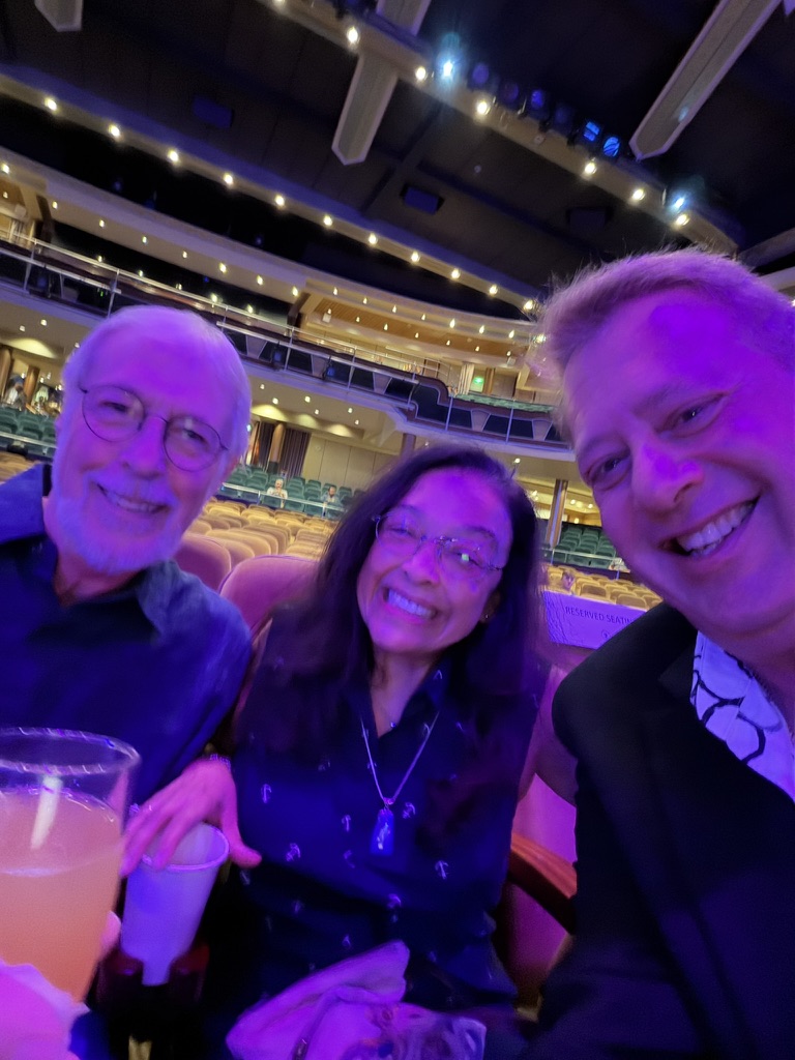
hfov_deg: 68.7
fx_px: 582
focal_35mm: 19
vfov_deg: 84.7
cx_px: 398
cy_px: 530
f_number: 1.9
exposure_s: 1/15
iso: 1000
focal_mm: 2.71
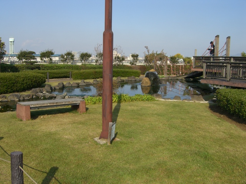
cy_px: 92
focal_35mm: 38
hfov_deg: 49.0
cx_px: 123
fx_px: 270
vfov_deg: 37.7
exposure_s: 1/160
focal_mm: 7.9
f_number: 8
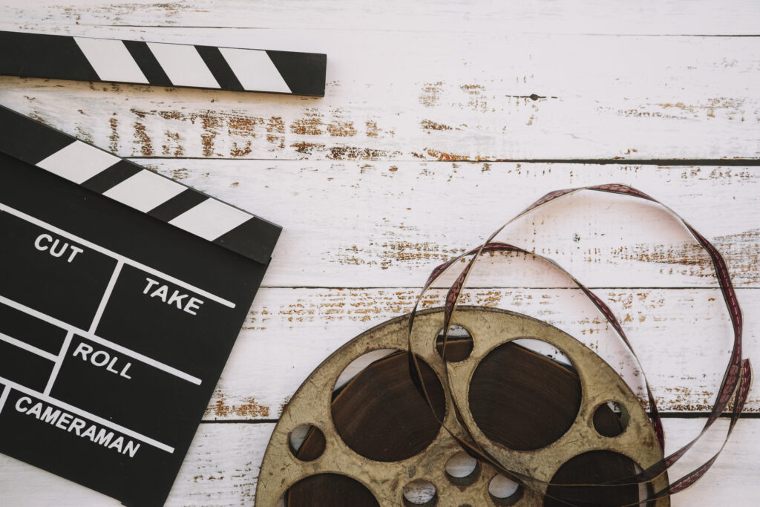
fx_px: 908
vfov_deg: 31.2
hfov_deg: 45.4
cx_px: 380
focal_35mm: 43
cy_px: 254
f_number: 8
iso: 100
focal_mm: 43
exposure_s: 1/8
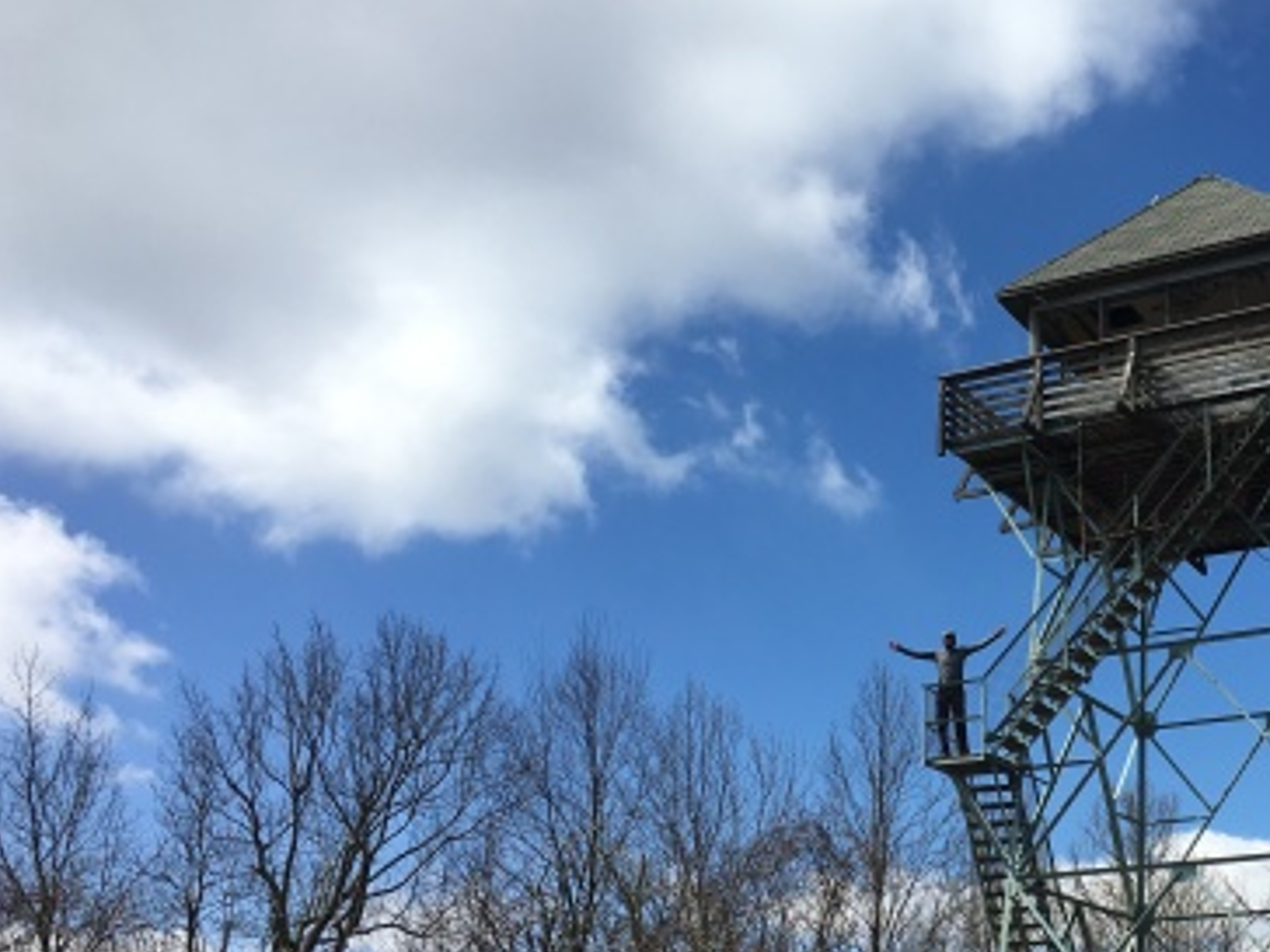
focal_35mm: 51
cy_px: 610
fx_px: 1871
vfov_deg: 28.4
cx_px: 1050
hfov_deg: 36.0
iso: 25
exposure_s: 1/1923
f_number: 2.2
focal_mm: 4.15
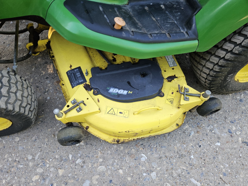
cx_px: 124
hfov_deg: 73.9
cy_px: 93
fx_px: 165
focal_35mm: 23
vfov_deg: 58.9
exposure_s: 1/180
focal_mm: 5.4
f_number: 1.8
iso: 80
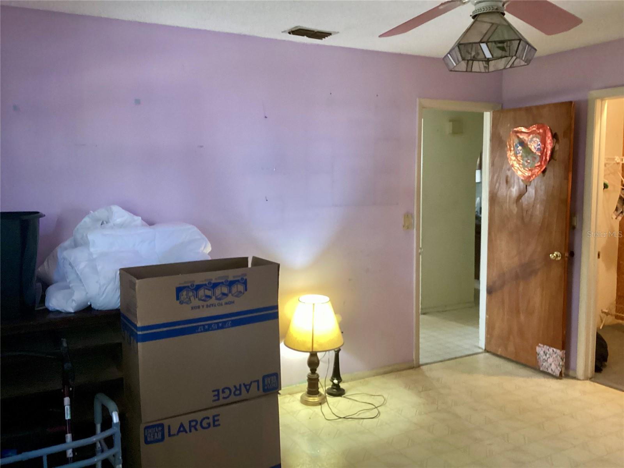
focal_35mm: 31
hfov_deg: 58.4
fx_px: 559
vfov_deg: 45.4
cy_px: 234
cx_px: 312
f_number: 2.4
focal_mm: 3.3
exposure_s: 1/40
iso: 320
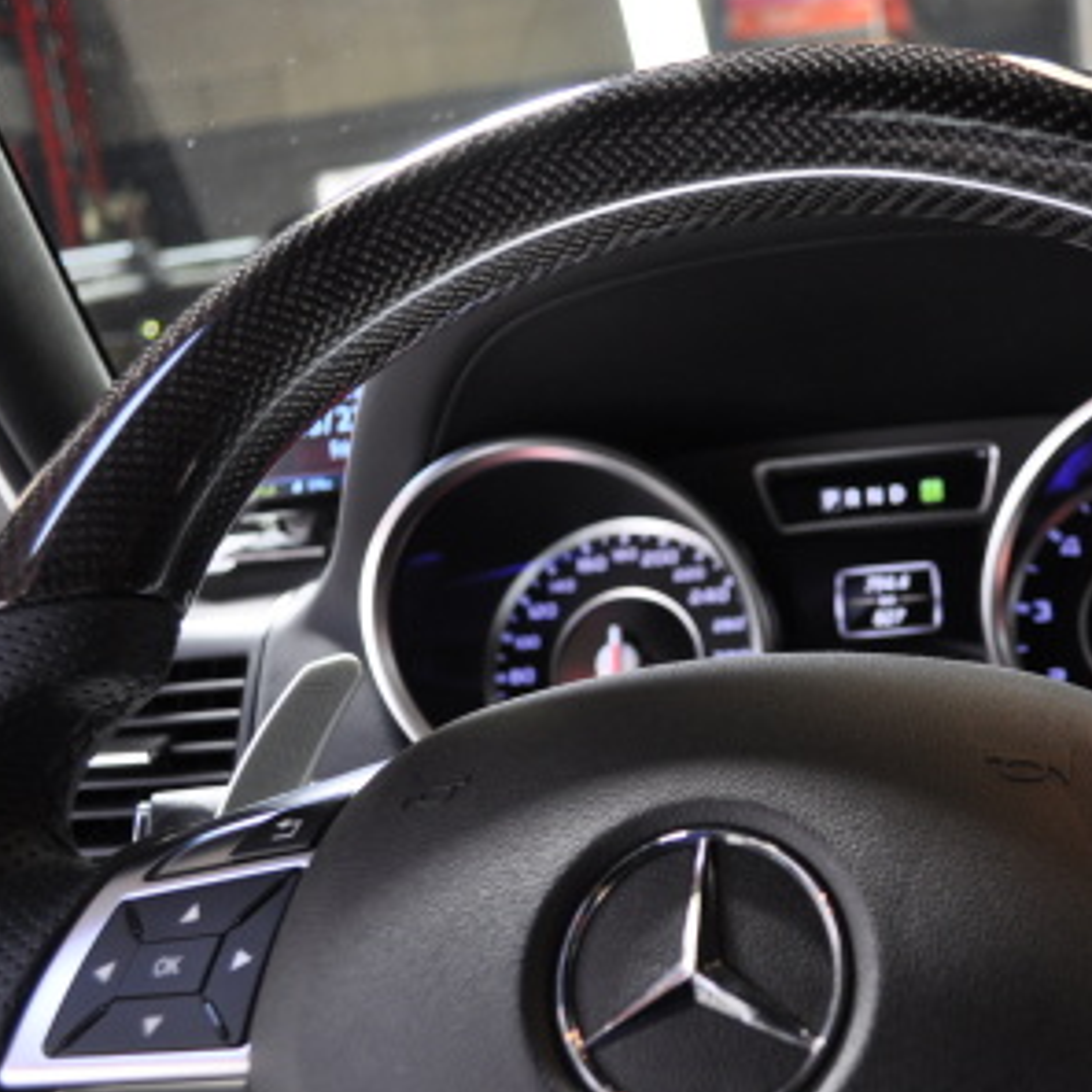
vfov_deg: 40.8
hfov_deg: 39.4
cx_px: 867
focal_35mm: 41
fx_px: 1463
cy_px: 620
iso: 450
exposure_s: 1/60
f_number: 4
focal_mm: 18
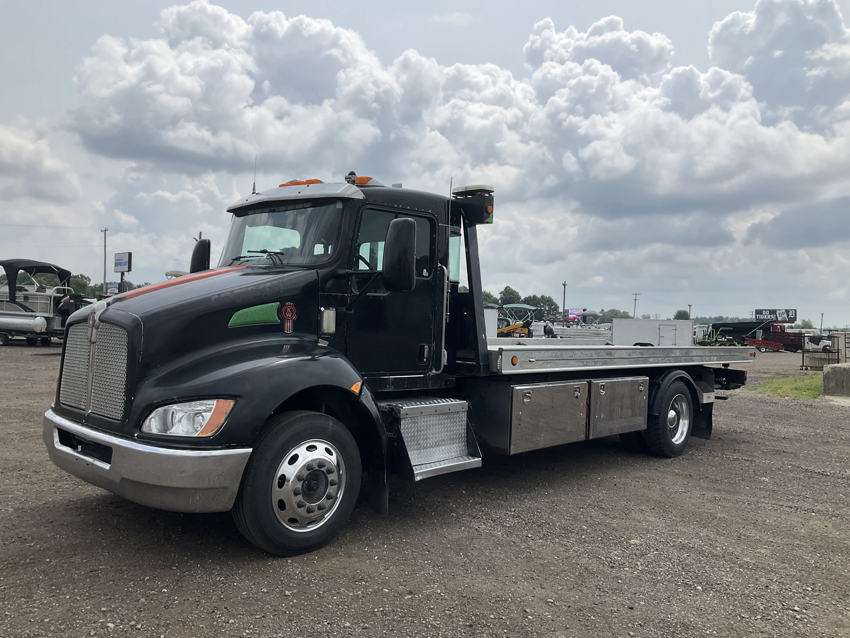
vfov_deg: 48.2
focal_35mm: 29
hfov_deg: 61.7
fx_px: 712
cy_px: 319
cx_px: 425
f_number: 1.8
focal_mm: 3
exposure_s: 1/3534
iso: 25
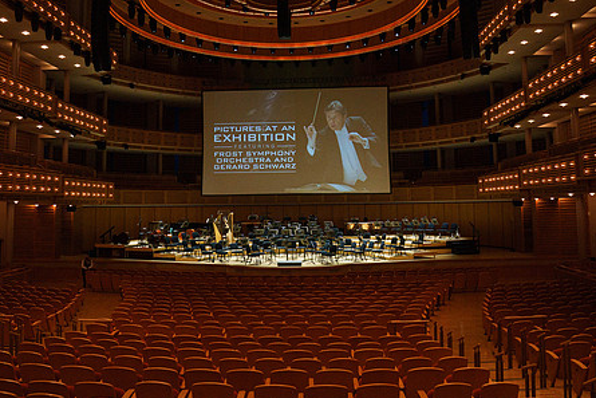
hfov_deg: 58.7
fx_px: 530
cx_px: 283
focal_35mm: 32
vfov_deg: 40.9
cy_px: 152
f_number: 7.1
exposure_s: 1/200
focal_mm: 24
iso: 3200
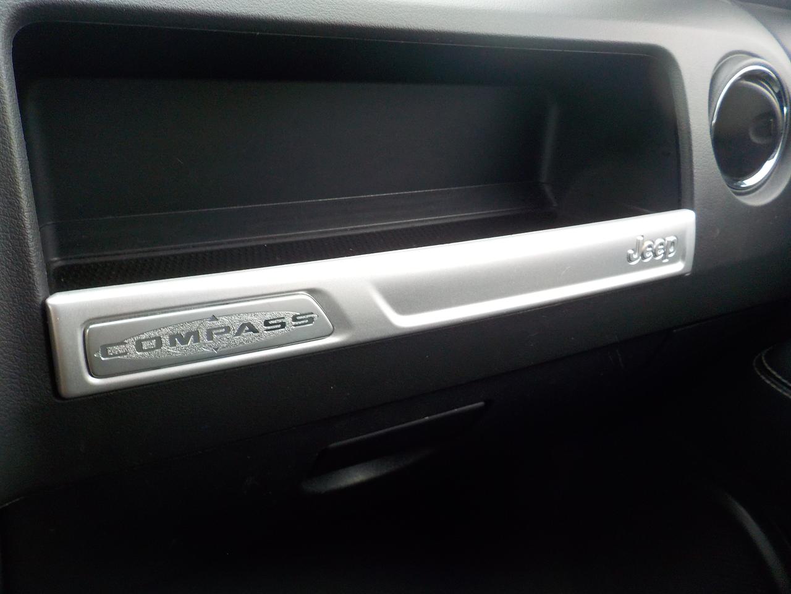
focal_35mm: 30
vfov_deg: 46.8
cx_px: 396
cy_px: 297
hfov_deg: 60.0
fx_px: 686
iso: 220
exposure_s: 1/30
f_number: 3.3
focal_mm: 4.1
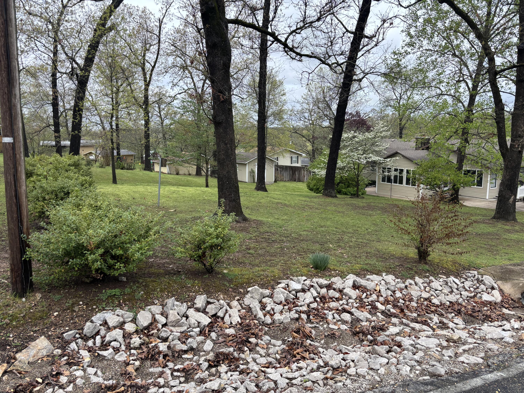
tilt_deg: -9.0
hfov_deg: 67.3
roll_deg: +0.5
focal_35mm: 26
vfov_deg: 53.1
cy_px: 196
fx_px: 394
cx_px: 262
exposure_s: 1/1092
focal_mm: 5.96
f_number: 1.6
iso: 50
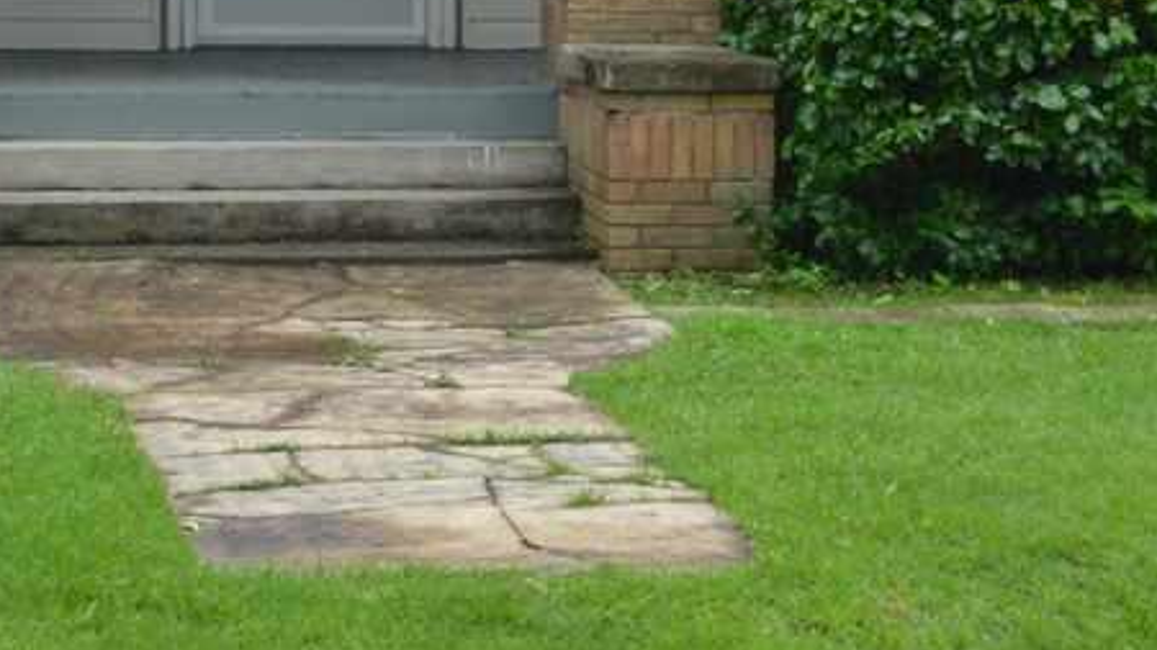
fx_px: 3834
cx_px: 219
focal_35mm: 125
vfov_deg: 9.4
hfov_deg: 17.0
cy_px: -384
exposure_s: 1/20
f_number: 4.5
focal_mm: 28
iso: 100
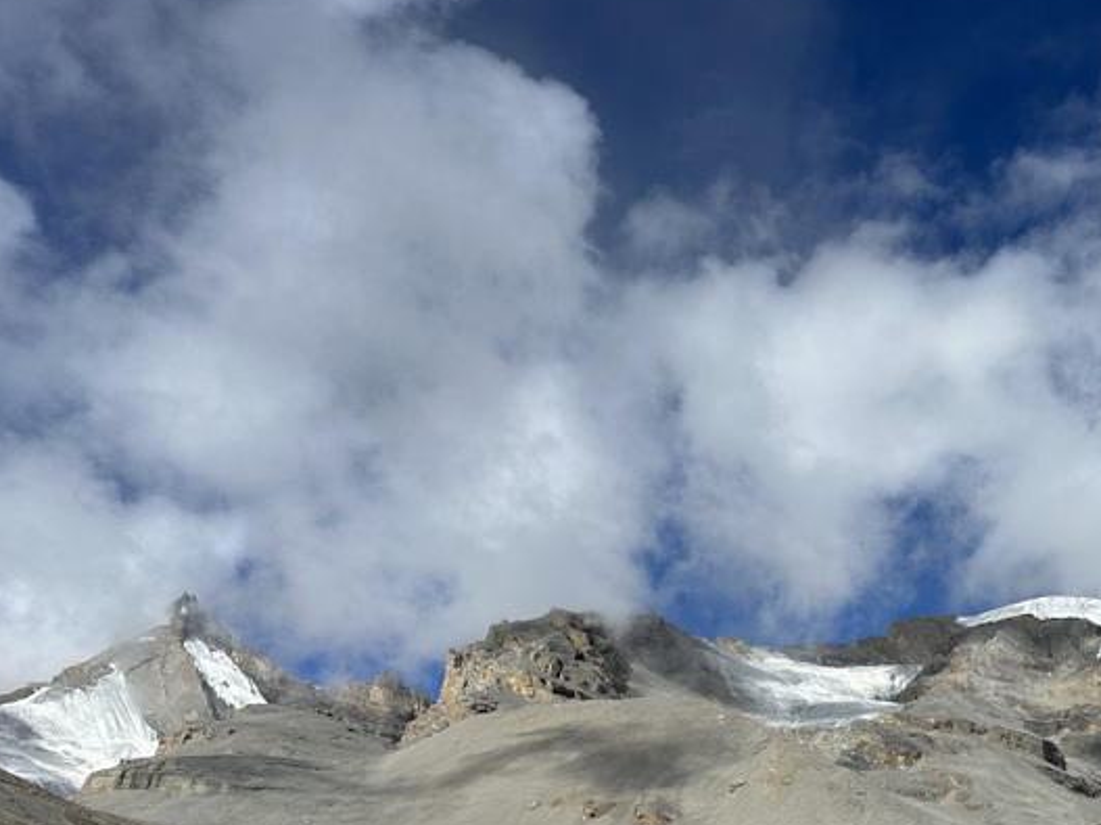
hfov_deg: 44.3
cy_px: 640
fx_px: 1304
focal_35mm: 41
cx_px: 821
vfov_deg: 34.2
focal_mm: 6.86
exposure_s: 1/7042
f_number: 1.78
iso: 80
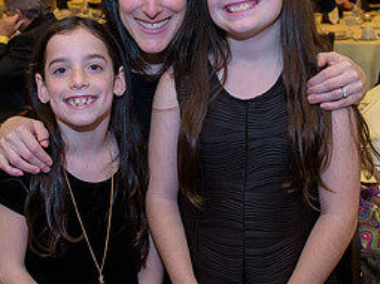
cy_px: 108
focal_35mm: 59
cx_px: 167
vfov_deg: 24.7
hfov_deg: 32.7
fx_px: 647
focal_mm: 27
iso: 1600
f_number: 3.2
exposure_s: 1/125
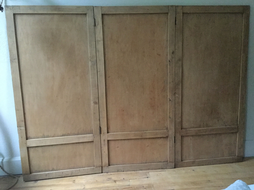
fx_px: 227
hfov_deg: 58.4
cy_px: 95
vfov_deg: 45.4
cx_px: 127
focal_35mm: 31
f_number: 2.4
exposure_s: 1/17
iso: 320
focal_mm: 3.3
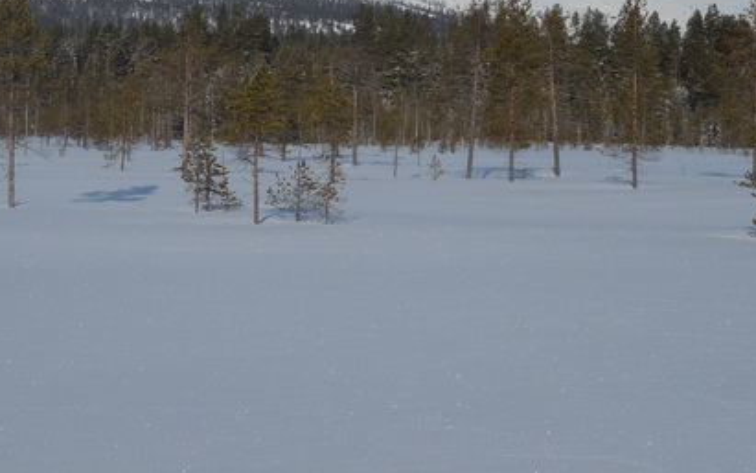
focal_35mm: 107
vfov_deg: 12.2
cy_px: 67
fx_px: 2205
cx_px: 206
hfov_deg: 19.3
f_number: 7.1
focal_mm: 19.98
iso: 125
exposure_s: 1/800
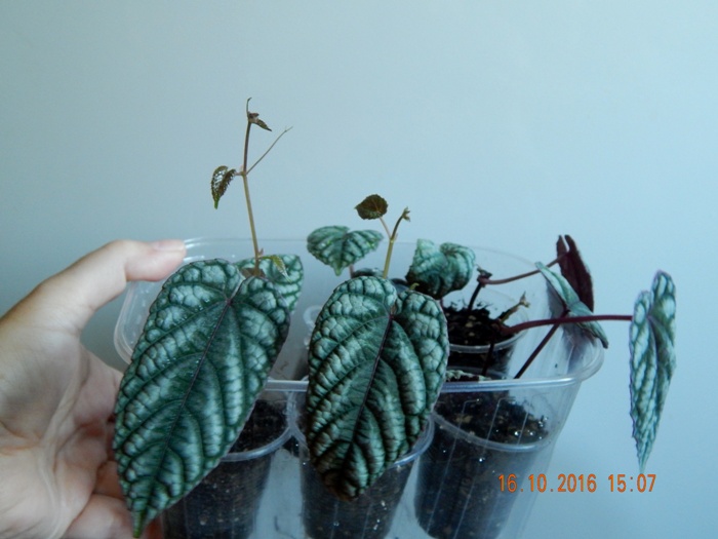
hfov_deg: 58.4
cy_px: 270
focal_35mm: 31
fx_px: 643
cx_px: 359
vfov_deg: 45.4
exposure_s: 1/25
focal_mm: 5.6
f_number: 3.2
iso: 400
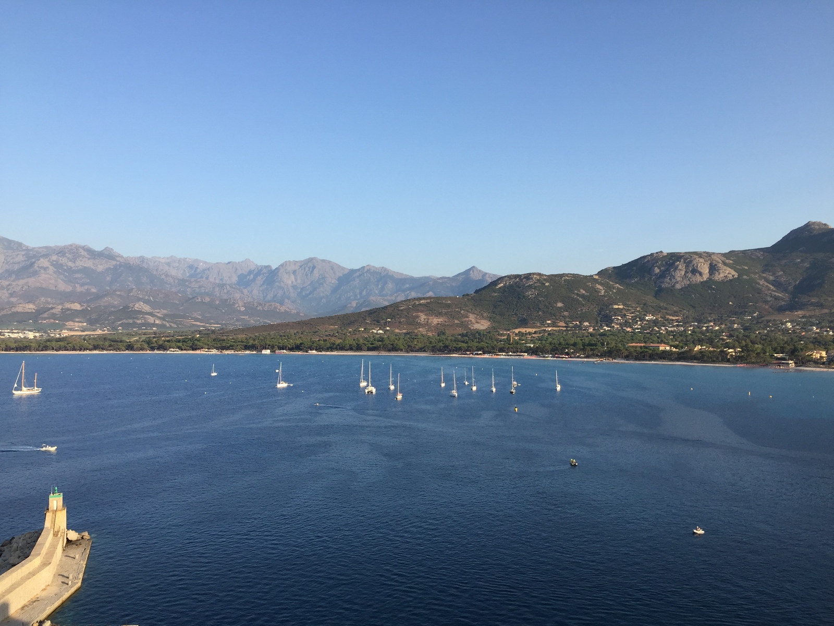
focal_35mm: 29
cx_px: 417
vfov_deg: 48.2
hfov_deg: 61.7
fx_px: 699
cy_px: 313
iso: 32
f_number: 2.2
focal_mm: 4.15
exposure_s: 1/989
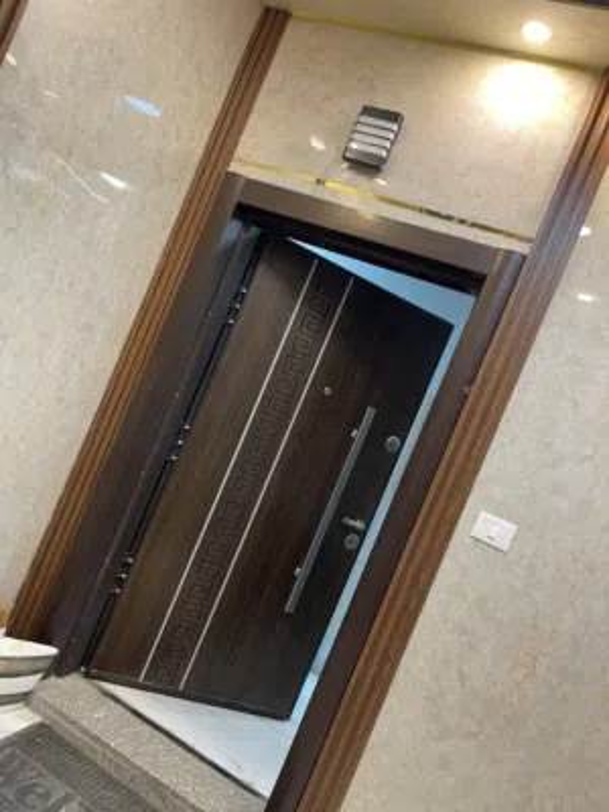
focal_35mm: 25
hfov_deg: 54.9
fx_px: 586
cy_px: 406
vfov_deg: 69.4
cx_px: 304
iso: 160
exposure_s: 1/50
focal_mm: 5.1
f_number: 1.6
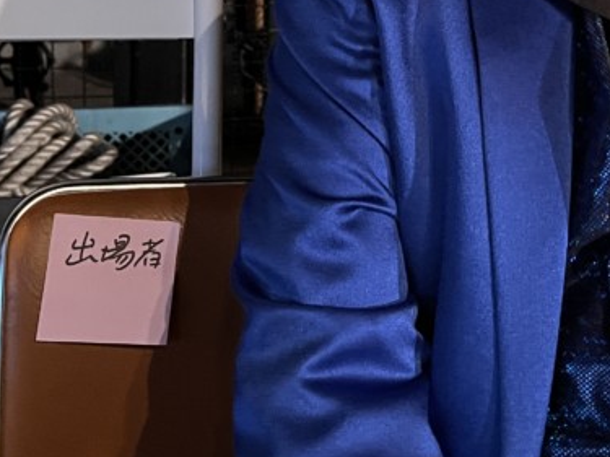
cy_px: -20
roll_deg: -2.1
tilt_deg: -7.1
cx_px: 568
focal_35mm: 71
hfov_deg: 26.3
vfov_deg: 20.0
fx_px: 1251
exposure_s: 1/25
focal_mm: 5.7
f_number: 1.5
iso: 500
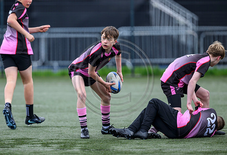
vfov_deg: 3.2
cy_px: 83
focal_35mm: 435
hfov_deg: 4.7
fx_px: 2763
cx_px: 108
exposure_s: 1/2000
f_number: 3.5
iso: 500
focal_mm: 400
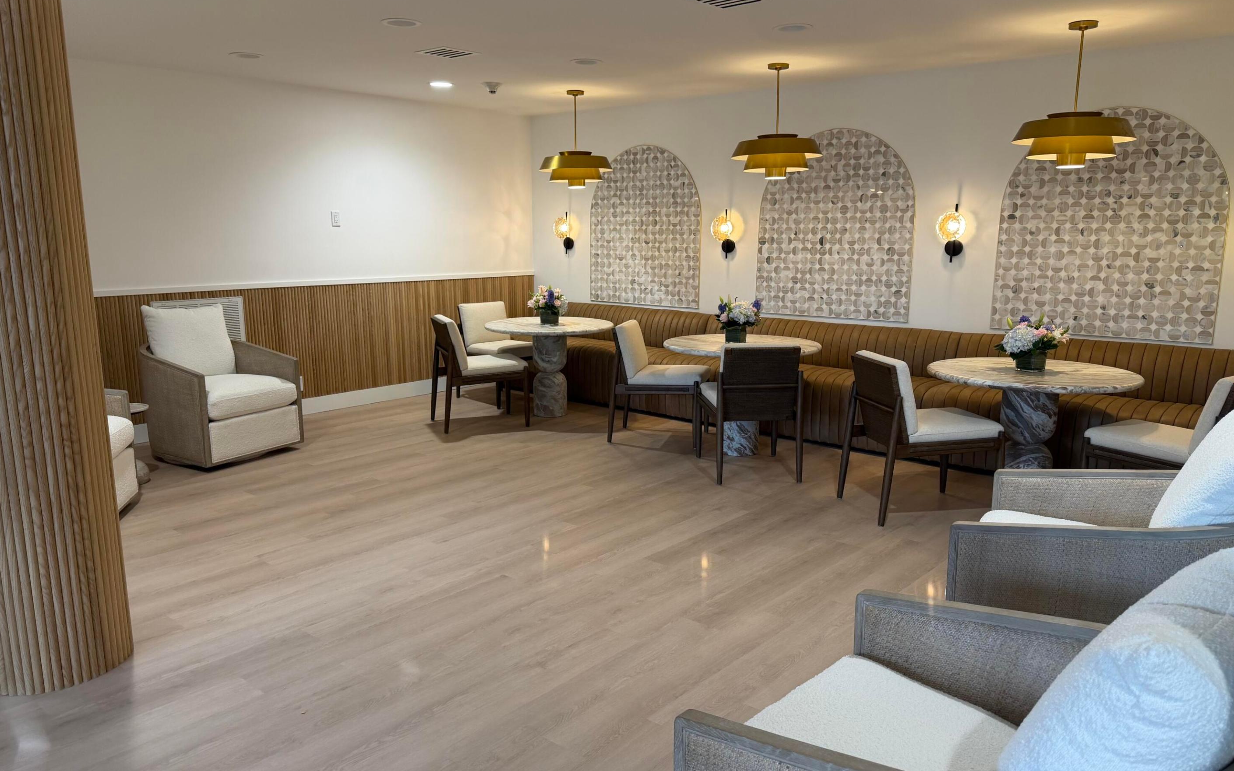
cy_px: 404
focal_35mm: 26
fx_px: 874
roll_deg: -0.1
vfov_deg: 47.6
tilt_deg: -10.9
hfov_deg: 70.4
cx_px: 609
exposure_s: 1/60
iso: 125
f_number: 1.78
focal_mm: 6.76
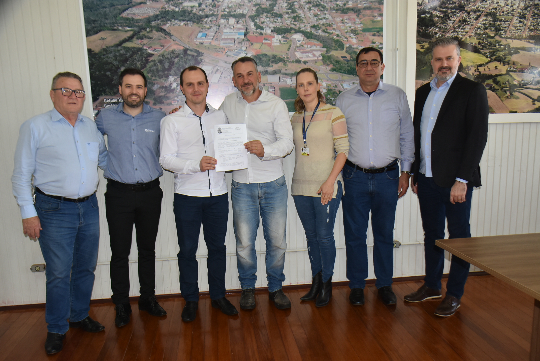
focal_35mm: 33
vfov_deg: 40.0
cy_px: 180
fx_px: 495
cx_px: 270
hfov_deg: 57.2
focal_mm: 22
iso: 450
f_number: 3.5
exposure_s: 1/60
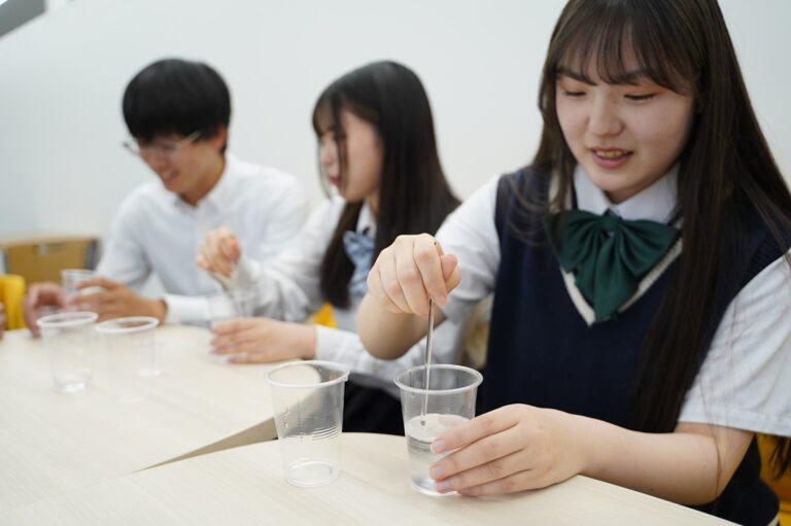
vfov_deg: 43.6
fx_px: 659
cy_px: 263
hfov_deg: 62.0
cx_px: 396
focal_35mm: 30
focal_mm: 30
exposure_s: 1/1250
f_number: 2.8
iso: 1600
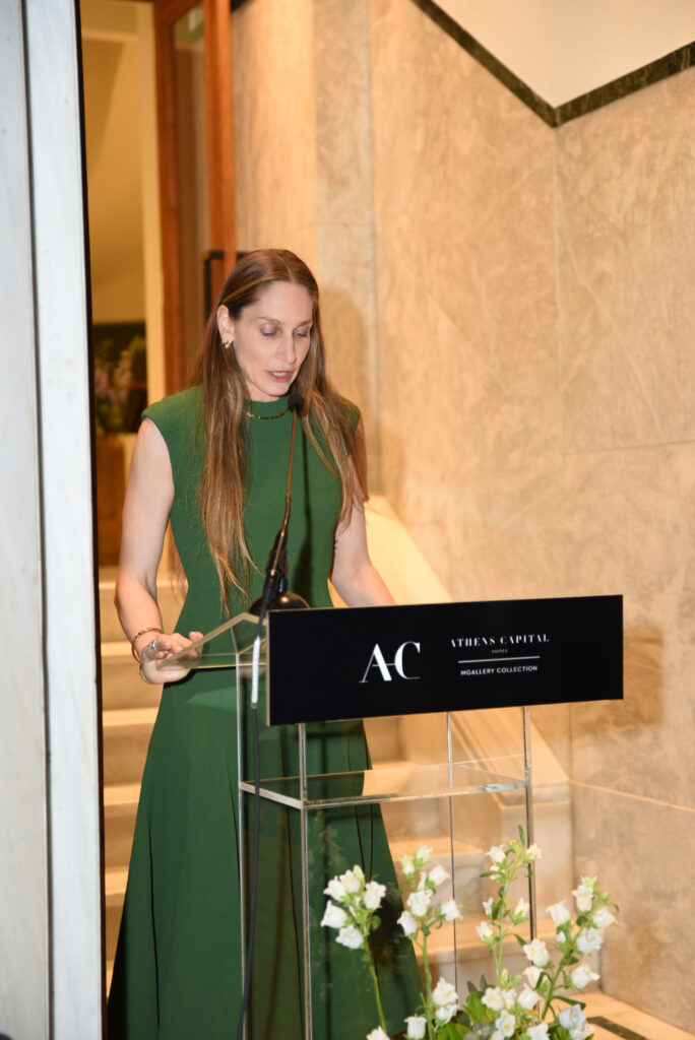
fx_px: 1793
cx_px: 348
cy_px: 520
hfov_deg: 21.9
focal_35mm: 62
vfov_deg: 32.4
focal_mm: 62
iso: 1000
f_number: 5
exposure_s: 1/125
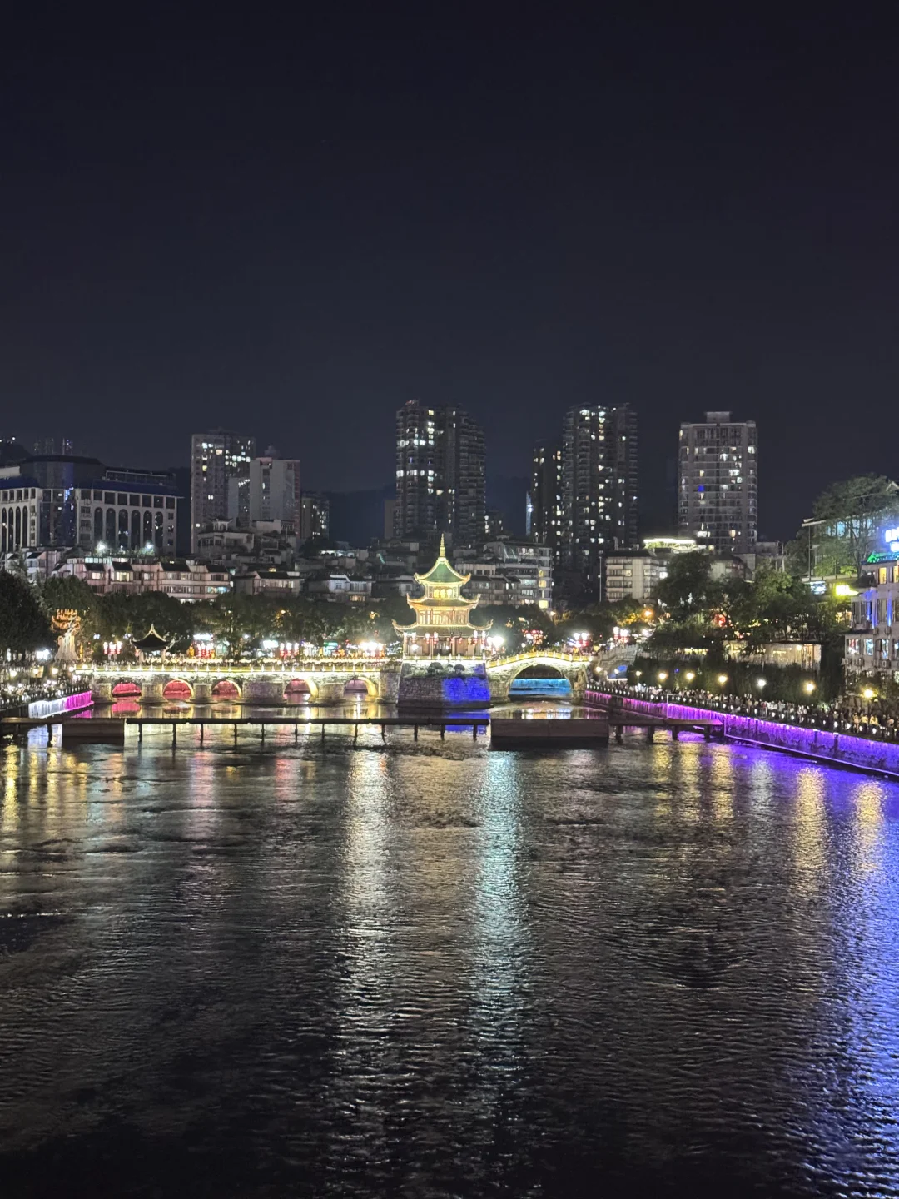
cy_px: 600
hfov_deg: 30.3
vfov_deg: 39.7
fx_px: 1662
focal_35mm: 48
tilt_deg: -0.1
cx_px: 450
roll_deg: -1.3
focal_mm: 6.76
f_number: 1.78
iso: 800
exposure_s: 1/20
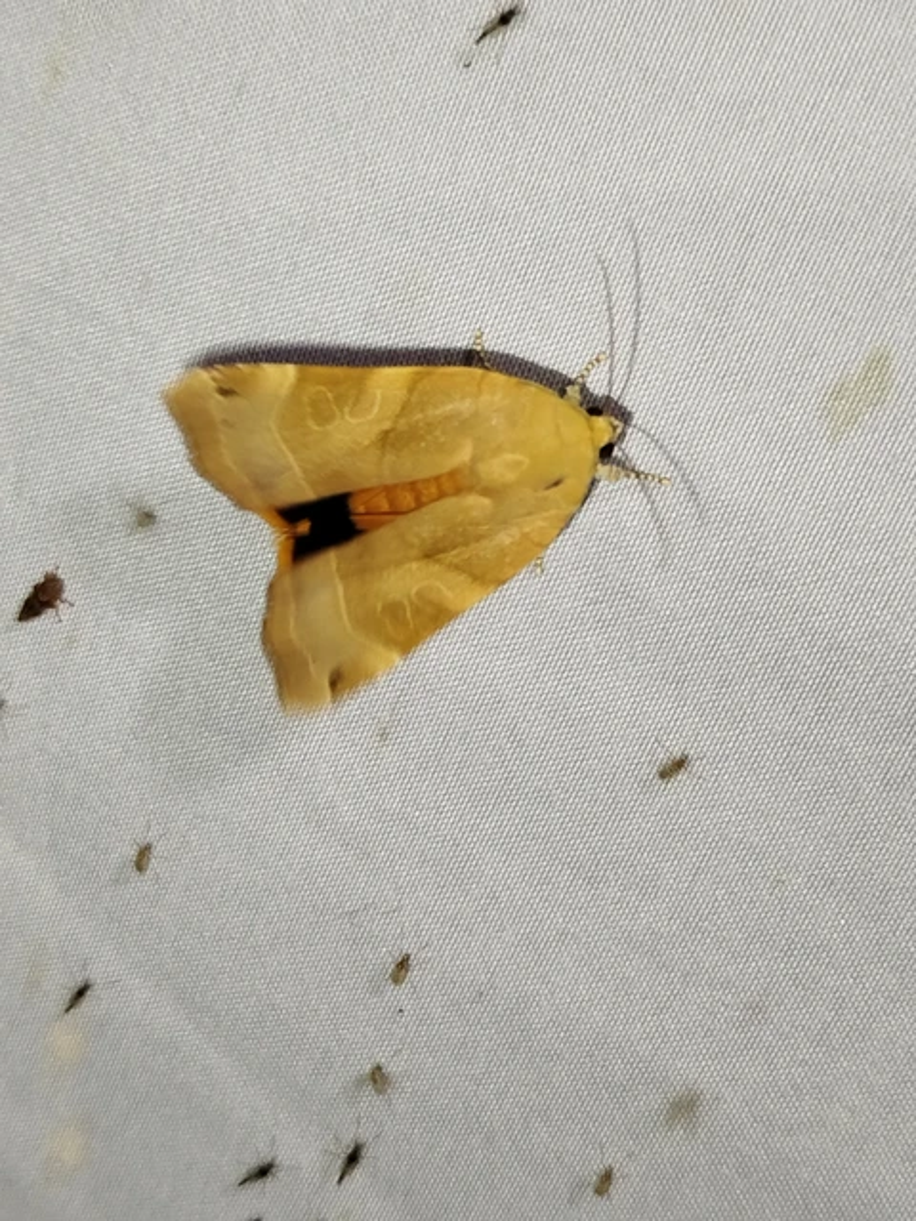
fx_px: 1870
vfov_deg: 36.2
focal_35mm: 53
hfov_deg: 27.5
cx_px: 458
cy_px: 610
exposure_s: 1/50
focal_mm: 5.31
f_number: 1.7
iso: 100
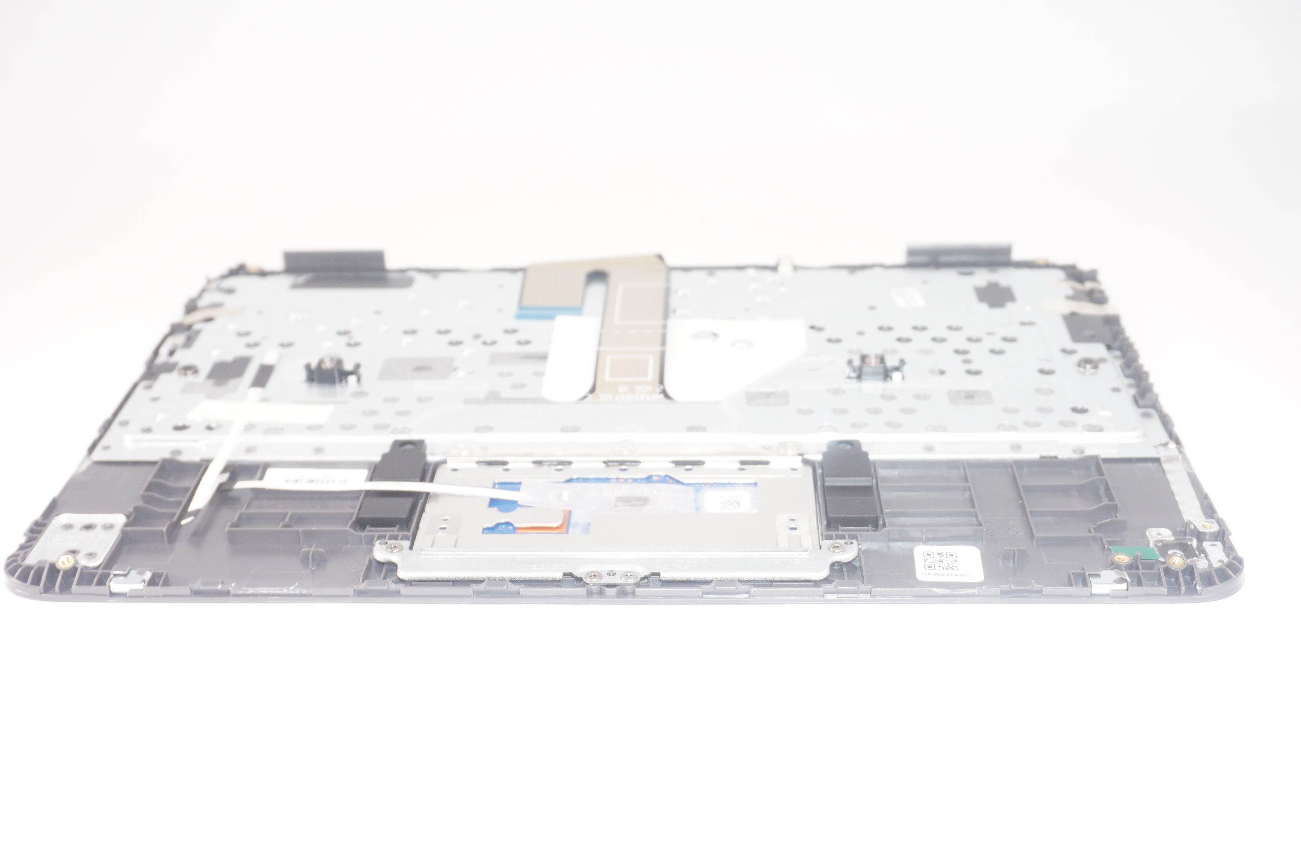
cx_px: 650
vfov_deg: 30.8
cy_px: 432
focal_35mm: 44
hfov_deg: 45.0
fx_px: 1571
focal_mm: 29
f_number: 6.3
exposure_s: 1/160
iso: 500
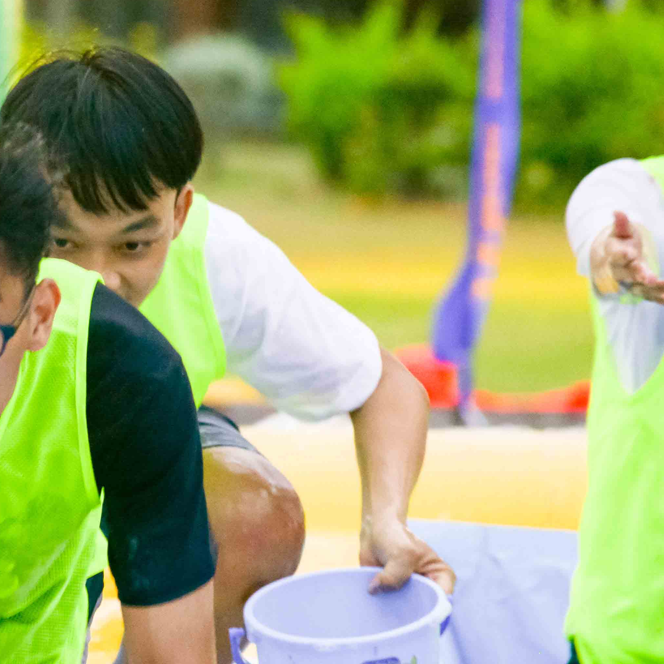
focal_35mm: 369
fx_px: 8008
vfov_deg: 4.7
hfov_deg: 4.7
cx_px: -218
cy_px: 364
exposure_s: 1/60
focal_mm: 120
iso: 1250
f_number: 4
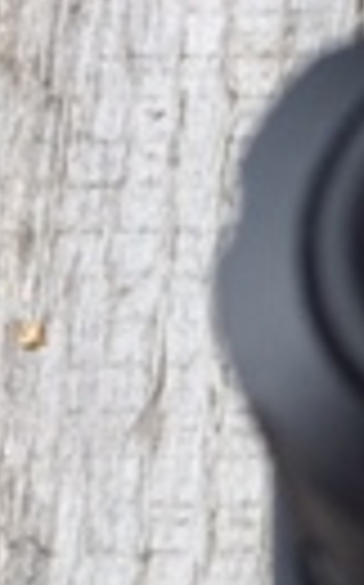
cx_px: 620
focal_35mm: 151
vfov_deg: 13.3
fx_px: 2402
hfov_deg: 8.4
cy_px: 783
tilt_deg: -74.5
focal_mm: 4.15
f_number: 2.2
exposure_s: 1/628
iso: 32
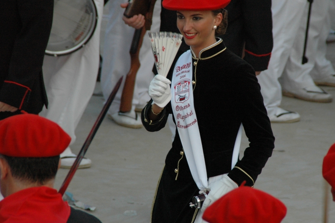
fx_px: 3707
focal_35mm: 399
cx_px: 203
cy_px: 109
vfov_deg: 3.4
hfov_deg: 5.2
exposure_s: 1/200
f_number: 6.3
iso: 800
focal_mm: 200
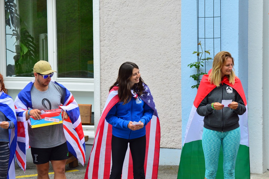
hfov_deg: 11.8
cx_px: 134
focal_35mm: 174
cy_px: 90
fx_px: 1299
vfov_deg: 7.9
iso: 400
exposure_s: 1/250
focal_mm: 116
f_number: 9
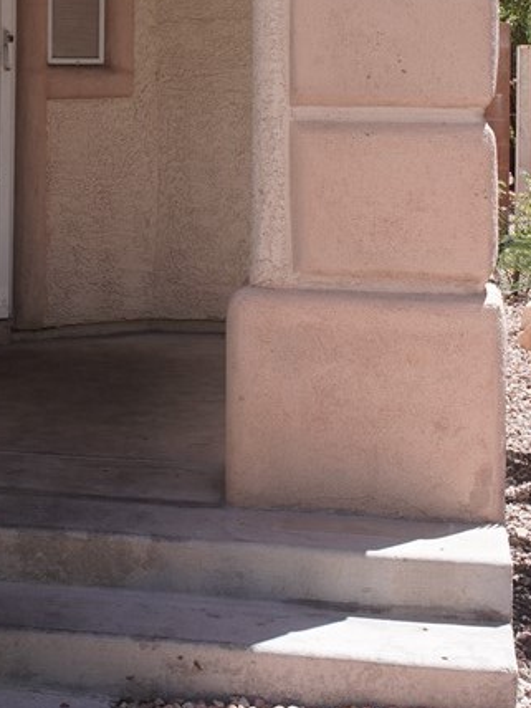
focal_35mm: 84
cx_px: 50
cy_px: -25
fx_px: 1723
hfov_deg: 17.3
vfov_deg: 22.2
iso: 100
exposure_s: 1/320
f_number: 4.5
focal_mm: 23
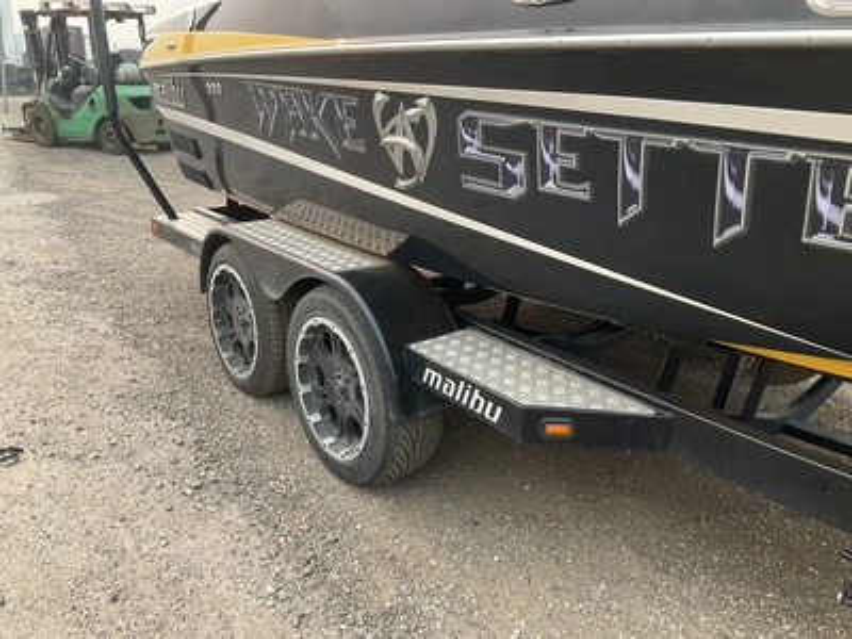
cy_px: 320
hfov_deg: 61.7
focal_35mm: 29
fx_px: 714
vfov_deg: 48.2
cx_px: 426
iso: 25
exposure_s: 1/227
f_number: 1.8
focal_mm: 3
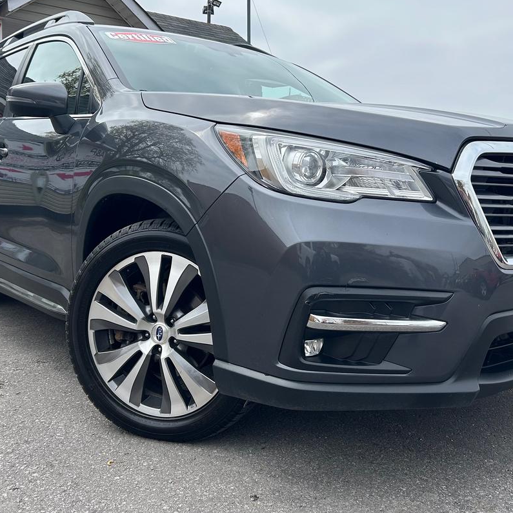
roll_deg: -0.4
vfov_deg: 44.8
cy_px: 221
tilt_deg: -1.4
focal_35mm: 37
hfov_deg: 44.9
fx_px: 620
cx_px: 271
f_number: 1.5
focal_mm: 5.7
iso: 50
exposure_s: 1/5076
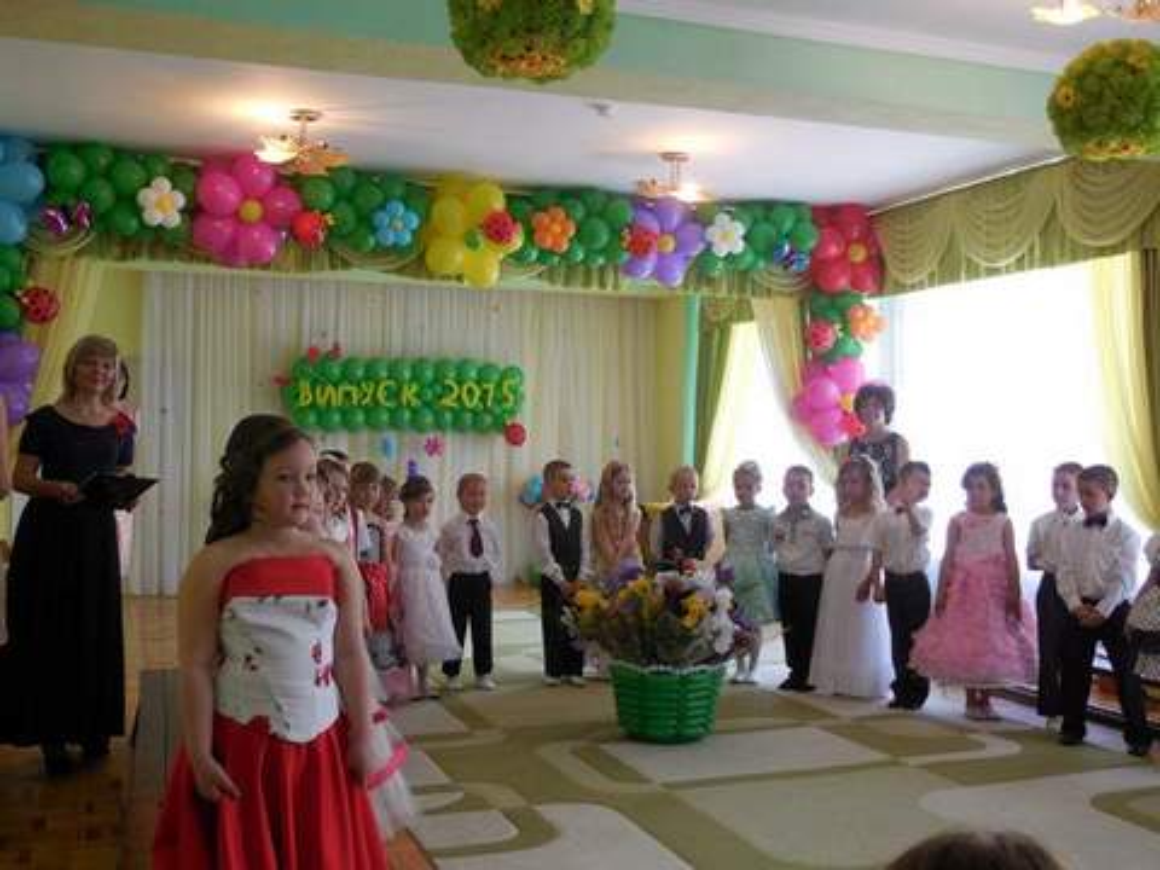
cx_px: 580
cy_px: 435
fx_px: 1340
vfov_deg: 36.0
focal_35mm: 40
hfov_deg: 46.8
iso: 220
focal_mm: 7.1
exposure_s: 1/30
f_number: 3.6
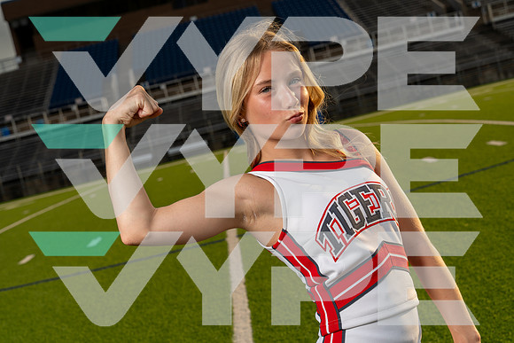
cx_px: 257
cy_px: 172
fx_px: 914
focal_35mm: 64
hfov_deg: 31.4
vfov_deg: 21.3
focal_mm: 64
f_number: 8
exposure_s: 1/250
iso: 100
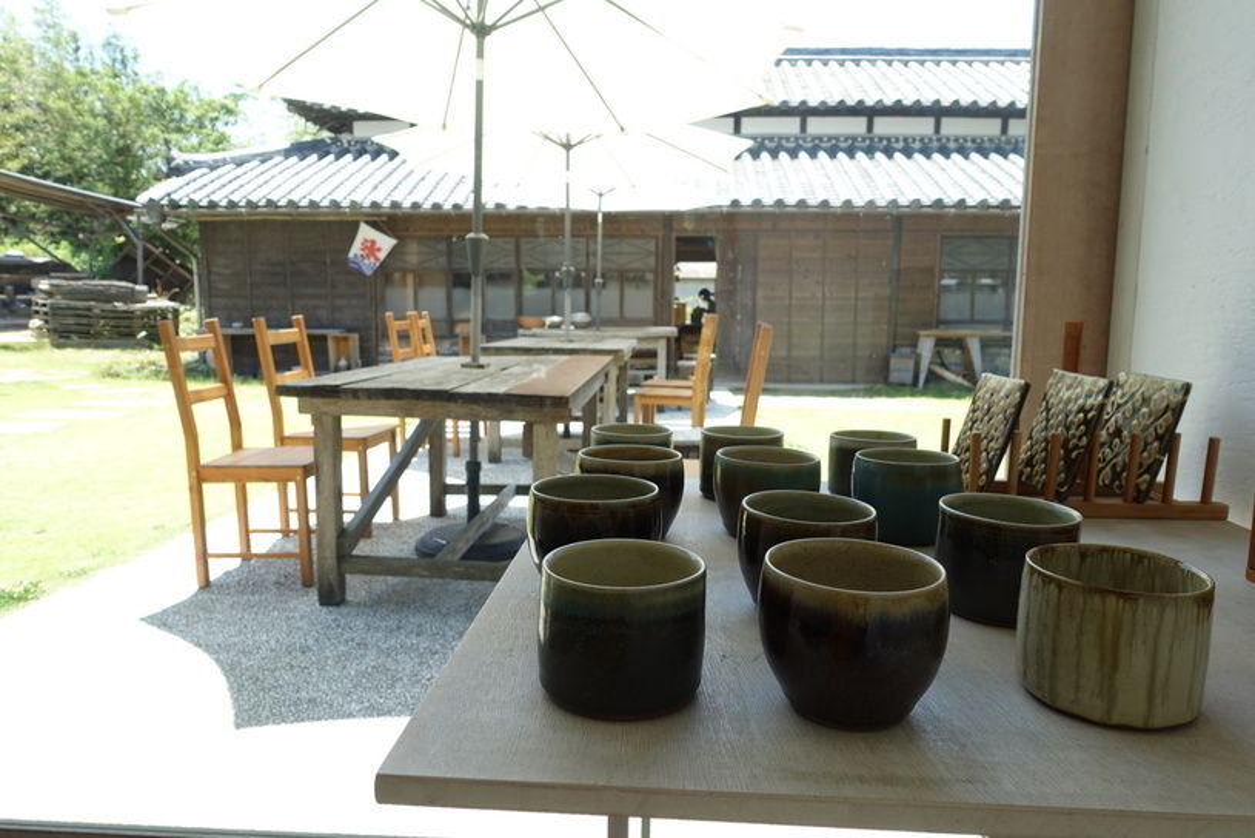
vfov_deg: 53.2
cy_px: 419
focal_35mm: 24
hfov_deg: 73.7
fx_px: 837
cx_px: 628
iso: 125
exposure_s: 1/200
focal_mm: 8.8
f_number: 4
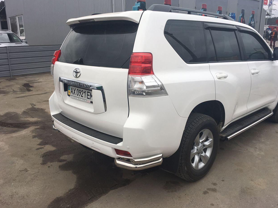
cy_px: 101
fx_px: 241
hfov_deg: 60.0
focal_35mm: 30
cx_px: 142
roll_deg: -0.8
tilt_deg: -13.5
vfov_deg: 46.8
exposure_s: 1/425
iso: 25
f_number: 2.2
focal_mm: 4.15
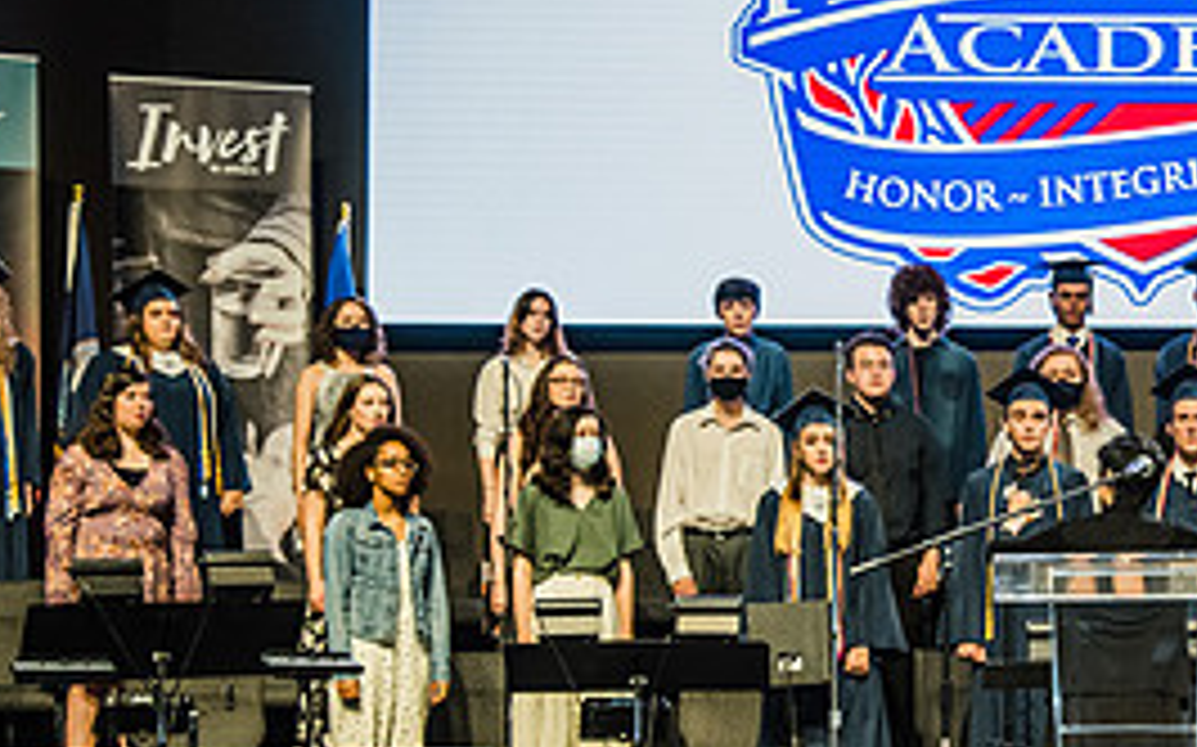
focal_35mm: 122
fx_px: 3978
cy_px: 475
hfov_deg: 16.8
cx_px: 1151
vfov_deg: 10.7
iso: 800
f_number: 4.5
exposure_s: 1/100
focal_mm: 46
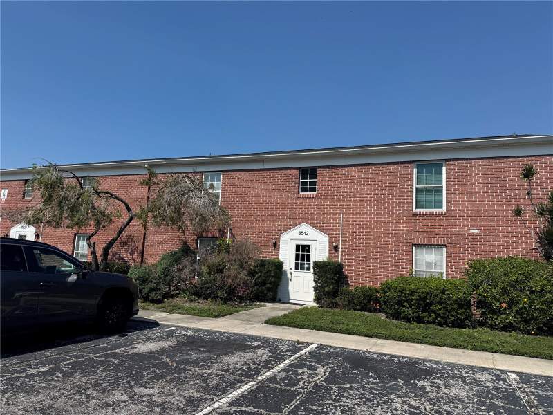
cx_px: 276
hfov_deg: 71.6
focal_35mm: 24
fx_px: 383
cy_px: 208
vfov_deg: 56.8
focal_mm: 6.76
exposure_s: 1/5814
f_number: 1.78
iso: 80
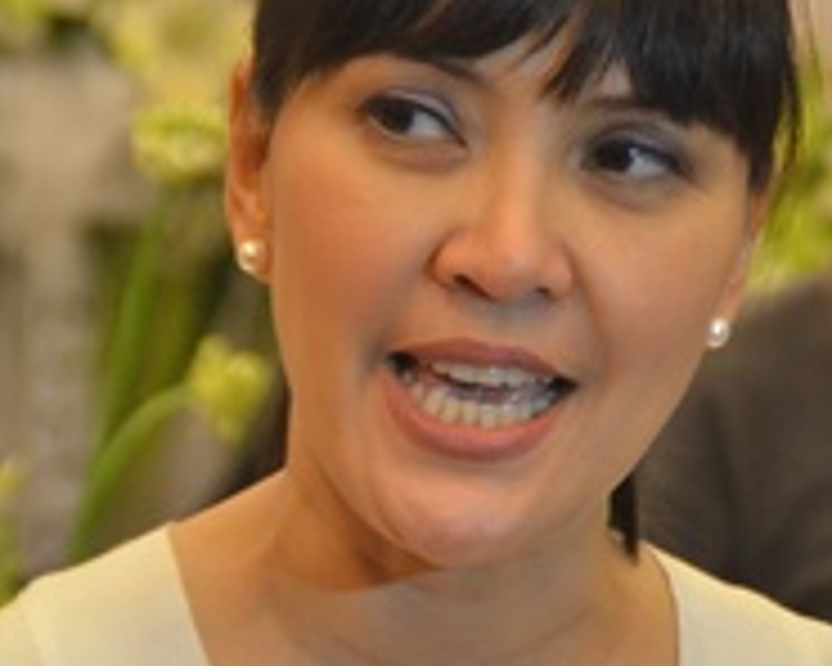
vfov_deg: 5.0
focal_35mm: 310
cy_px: 274
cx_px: 477
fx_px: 7633
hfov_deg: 6.2
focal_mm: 100
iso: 1600
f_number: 5.6
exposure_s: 1/125
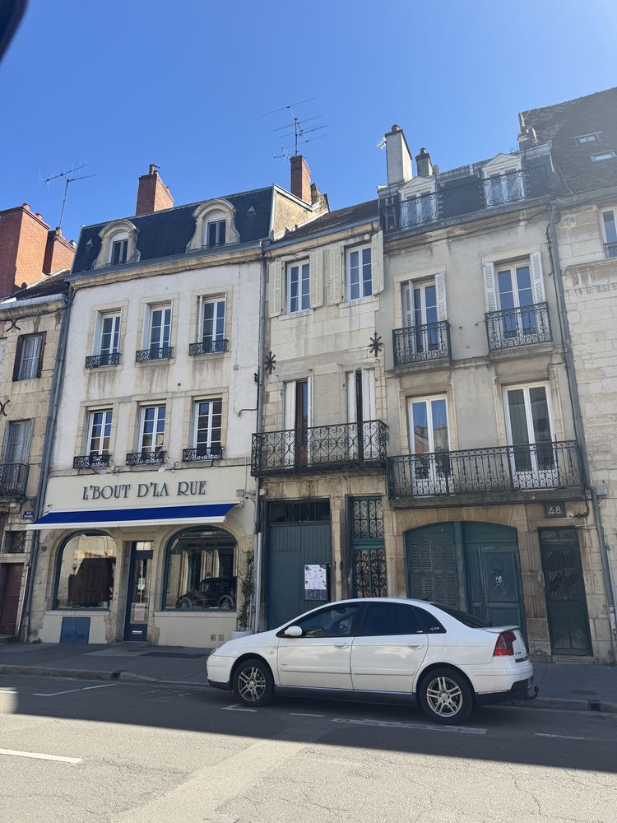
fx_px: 570
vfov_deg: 71.6
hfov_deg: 56.8
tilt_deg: +16.7
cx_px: 308
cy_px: 412
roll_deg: -0.1
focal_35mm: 24
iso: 80
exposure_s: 1/1923
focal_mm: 6.76
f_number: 1.78
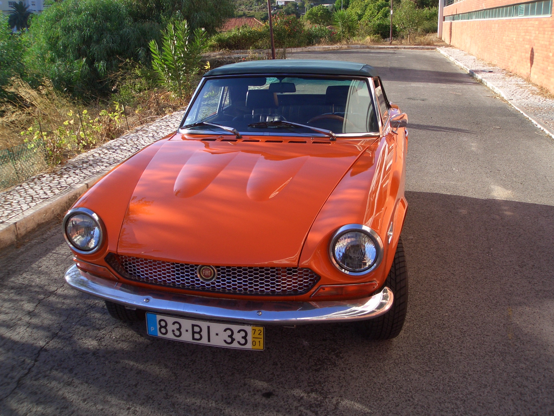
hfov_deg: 51.4
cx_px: 277
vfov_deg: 39.7
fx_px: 576
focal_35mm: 36
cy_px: 208
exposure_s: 1/250
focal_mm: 4.8
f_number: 4
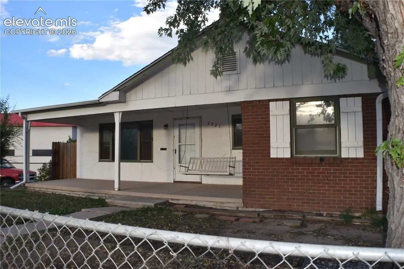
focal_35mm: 38
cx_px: 202
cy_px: 134
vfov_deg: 35.5
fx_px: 421
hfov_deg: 51.3
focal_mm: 25
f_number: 5.6
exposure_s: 1/125
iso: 100
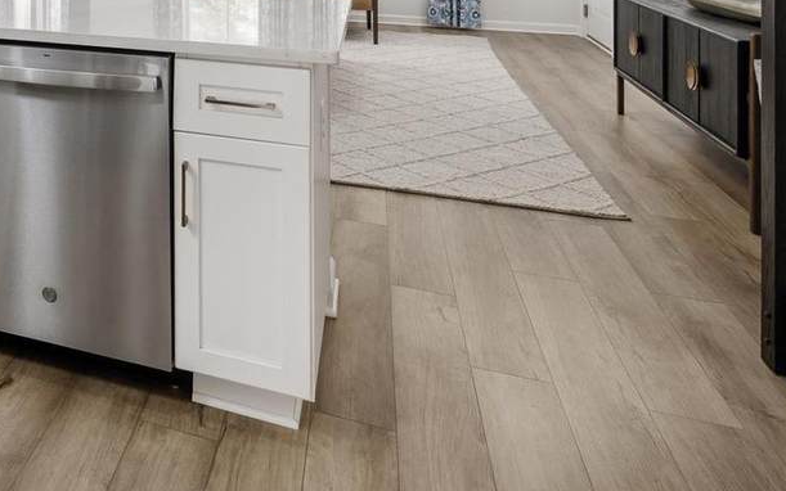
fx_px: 686
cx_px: 14
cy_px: 21
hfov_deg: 49.6
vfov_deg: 36.2
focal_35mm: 32
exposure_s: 1/200
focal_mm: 15
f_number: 8
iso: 100
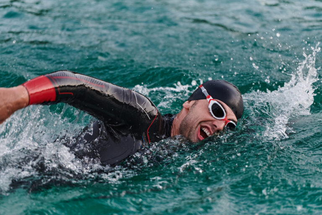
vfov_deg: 6.9
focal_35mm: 200
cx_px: 161
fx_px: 1789
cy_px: 108
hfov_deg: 10.3
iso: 1000
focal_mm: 200
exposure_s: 1/500
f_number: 2.8
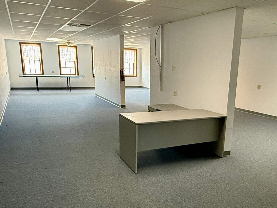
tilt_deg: -11.7
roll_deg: -1.3
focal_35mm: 32
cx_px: 169
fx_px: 256
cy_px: 126
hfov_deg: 56.3
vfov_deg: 43.9
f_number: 2.2
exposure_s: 1/60
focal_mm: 2.22
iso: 500
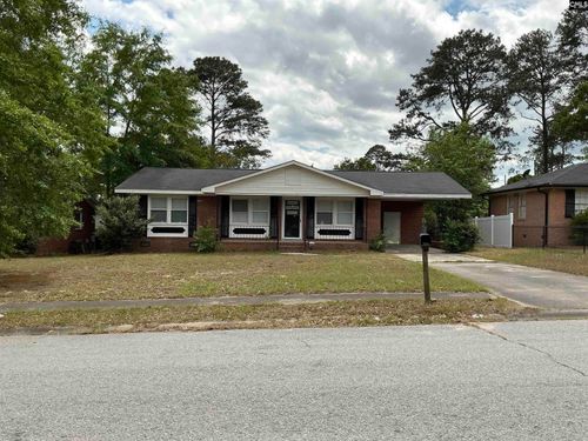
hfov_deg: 63.4
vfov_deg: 49.7
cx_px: 294
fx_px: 476
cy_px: 220
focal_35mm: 28
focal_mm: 3
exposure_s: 1/2427
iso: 25
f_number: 1.8
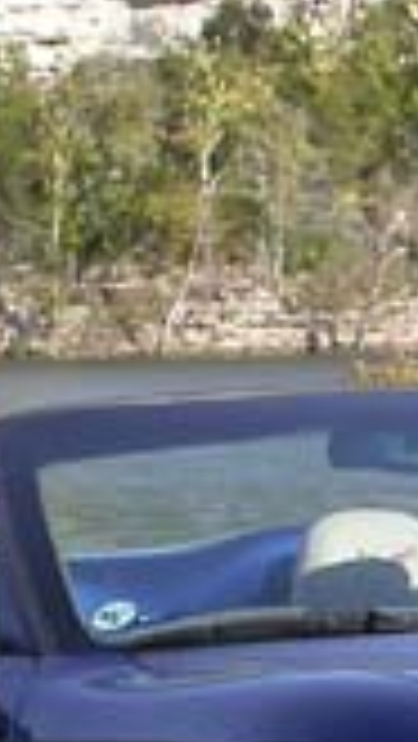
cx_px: 584
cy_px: 522
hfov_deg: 6.0
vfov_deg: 10.7
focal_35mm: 201
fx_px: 3955
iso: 100
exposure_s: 1/256
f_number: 6
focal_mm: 7.85
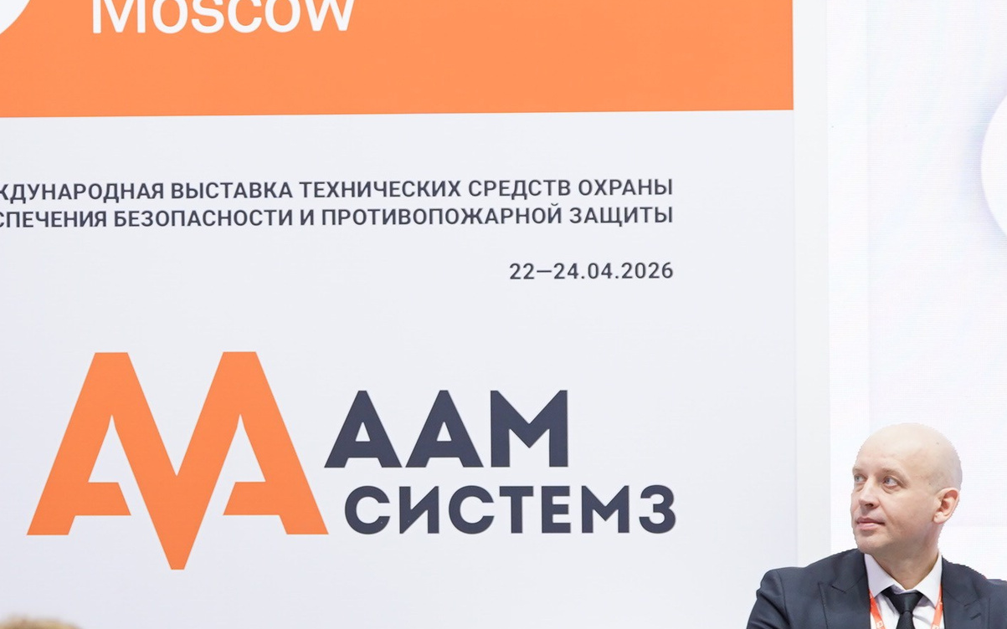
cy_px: 389
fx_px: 6065
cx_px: 136
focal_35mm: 221
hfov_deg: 9.5
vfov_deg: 5.9
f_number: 3.2
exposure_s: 1/100
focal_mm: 102
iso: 800
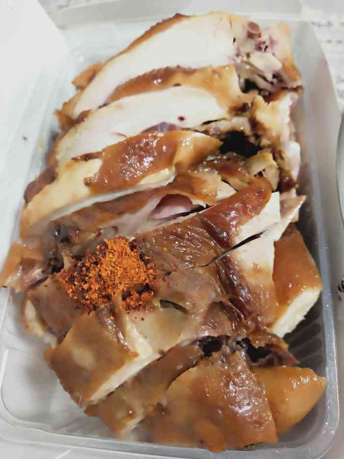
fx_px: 305
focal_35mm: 23
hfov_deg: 58.9
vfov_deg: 73.9
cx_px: 172
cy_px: 230
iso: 276
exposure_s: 1/33
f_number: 1.7
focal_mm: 3.99
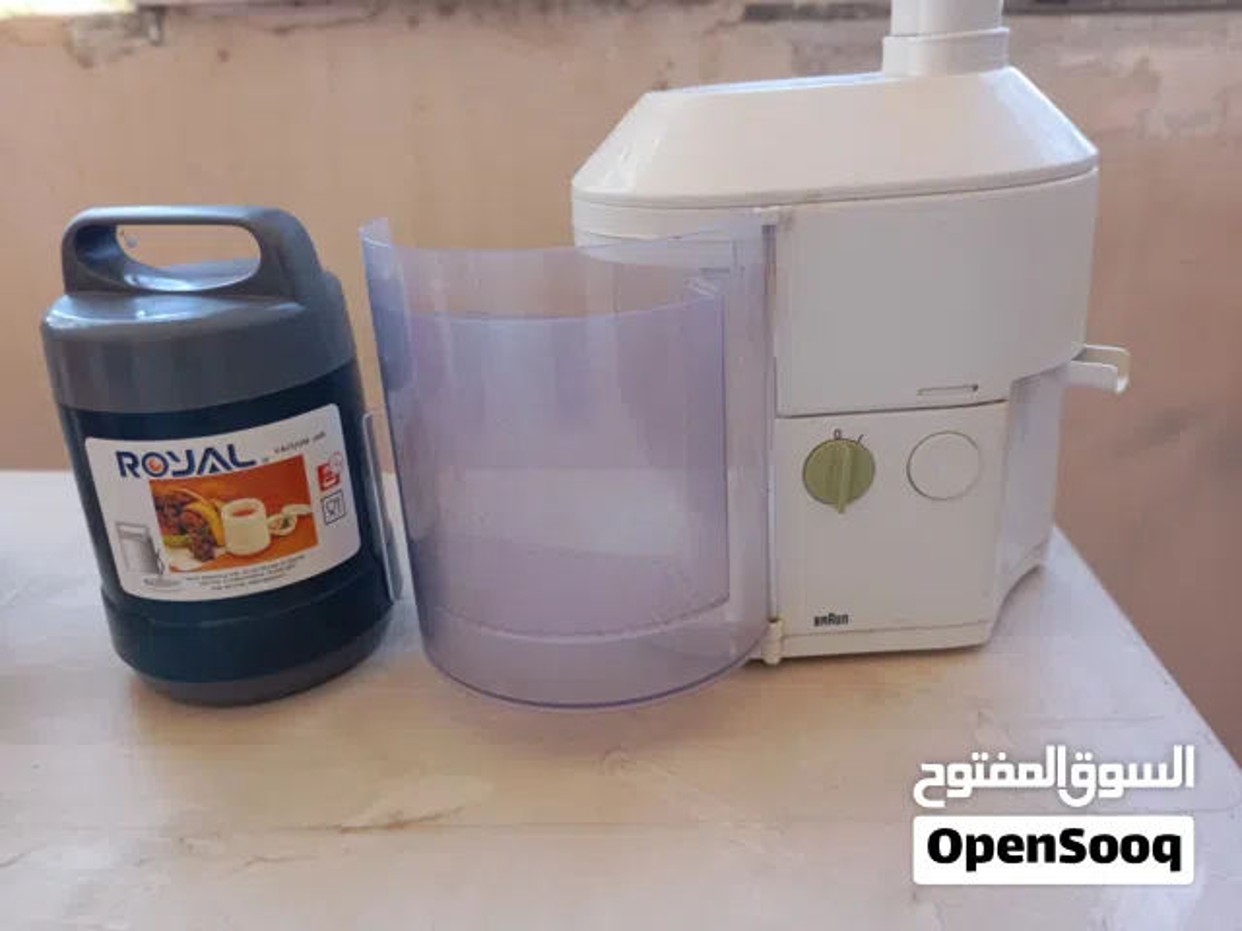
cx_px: 621
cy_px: 466
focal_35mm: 28
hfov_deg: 63.4
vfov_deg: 49.7
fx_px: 1005
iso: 193
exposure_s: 1/50
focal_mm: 4.27
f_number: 1.8
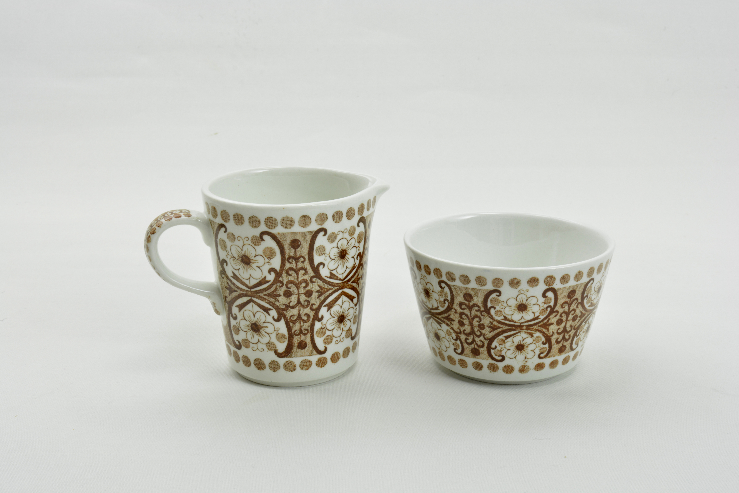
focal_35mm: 51
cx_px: 370
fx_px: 1047
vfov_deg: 26.5
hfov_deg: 38.9
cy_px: 246
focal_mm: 34
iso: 400
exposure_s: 2
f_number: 22
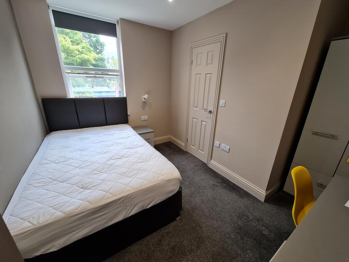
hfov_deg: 106.2
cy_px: 131
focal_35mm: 13
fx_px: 131
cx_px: 174
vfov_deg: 89.9
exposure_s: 1/50
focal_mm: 2.2
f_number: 2.2
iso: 80
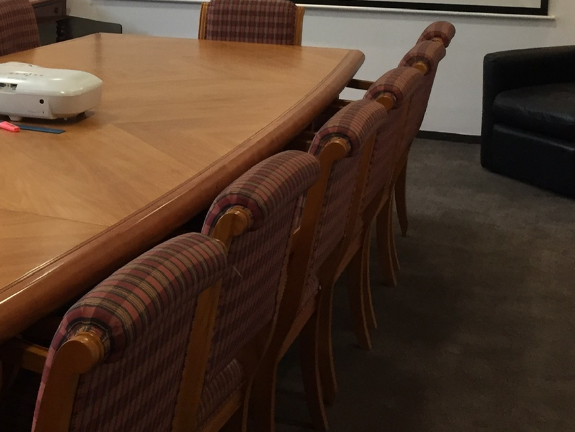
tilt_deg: -7.3
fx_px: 1130
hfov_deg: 27.5
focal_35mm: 68
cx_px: 60
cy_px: 42
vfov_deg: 21.1
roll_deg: -0.7
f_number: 2.2
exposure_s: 1/33
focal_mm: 4.15
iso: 64
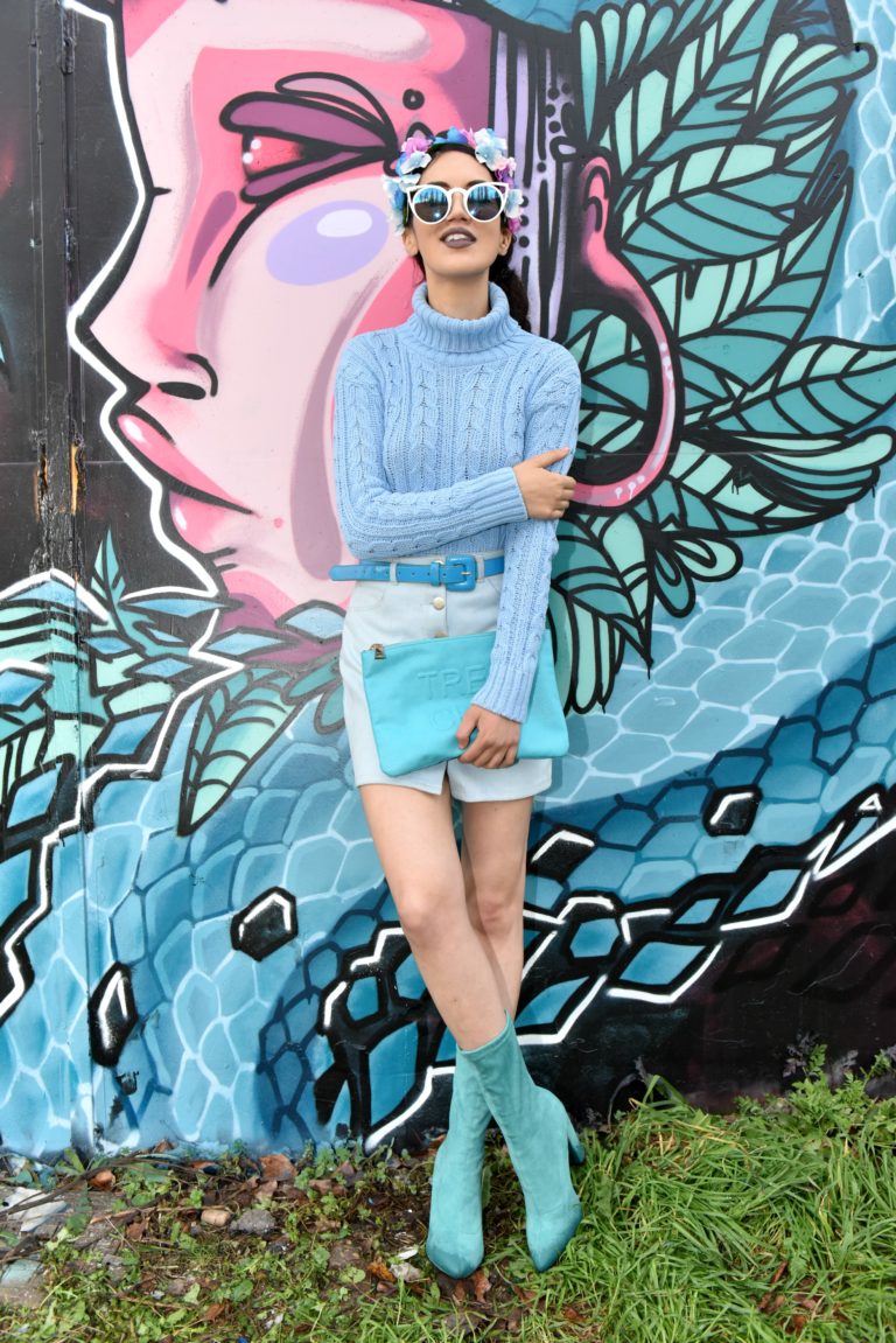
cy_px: 672
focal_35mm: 31
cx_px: 448
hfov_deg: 42.3
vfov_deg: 60.3
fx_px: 1157
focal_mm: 31
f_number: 4.5
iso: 1000
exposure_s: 1/500
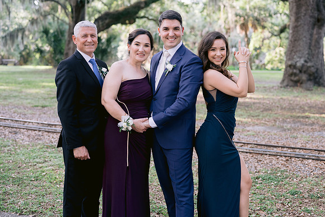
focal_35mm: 57
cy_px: 96
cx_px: 175
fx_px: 516
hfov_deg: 34.9
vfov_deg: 23.7
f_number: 2.8
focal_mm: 50
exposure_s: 1/320
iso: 400
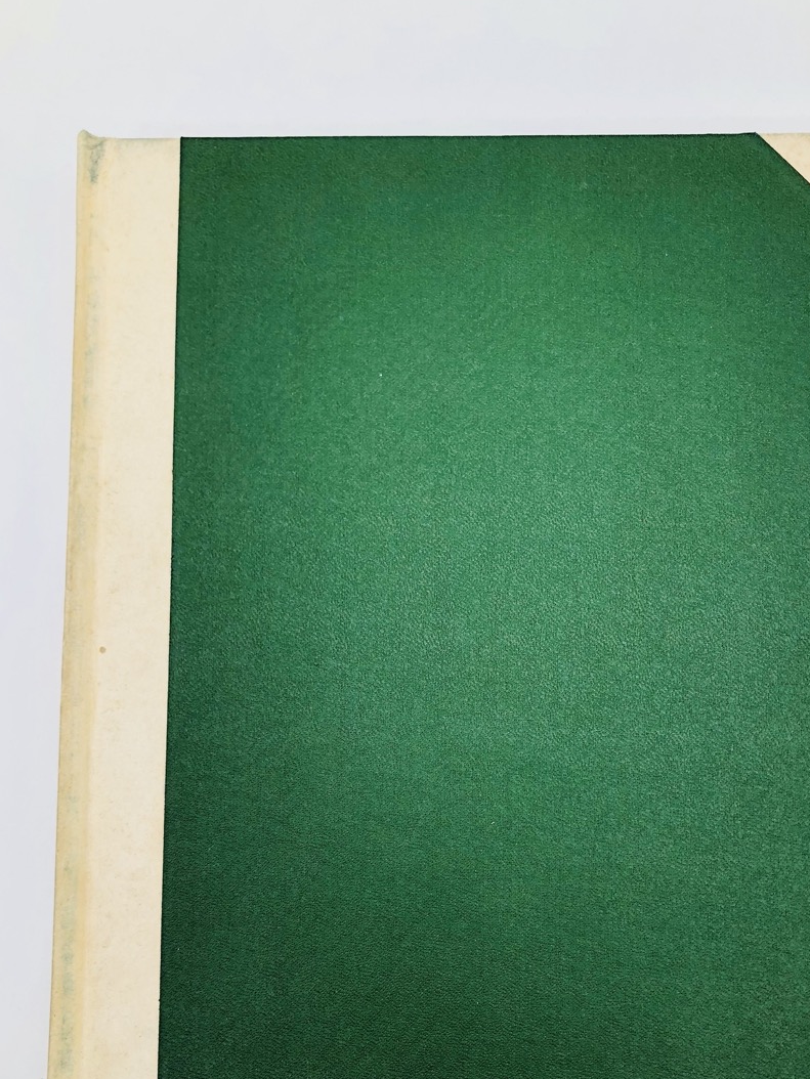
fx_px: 1060
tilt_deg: -82.9
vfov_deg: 53.5
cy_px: 650
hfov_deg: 41.7
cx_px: 459
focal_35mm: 34
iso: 20
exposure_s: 1/127
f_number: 1.8
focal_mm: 3.99
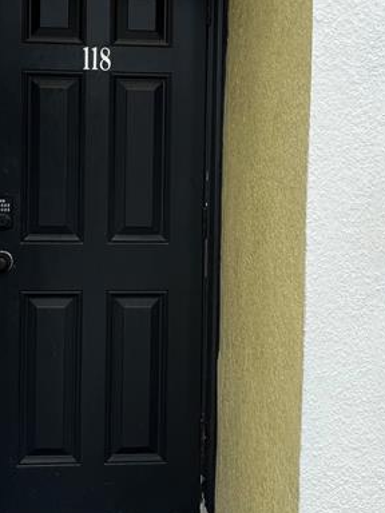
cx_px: 126
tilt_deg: -2.1
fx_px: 771
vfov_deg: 36.6
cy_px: 188
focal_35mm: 52
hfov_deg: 27.8
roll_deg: -0.2
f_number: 1.6
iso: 50
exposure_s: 1/2179
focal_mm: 5.1
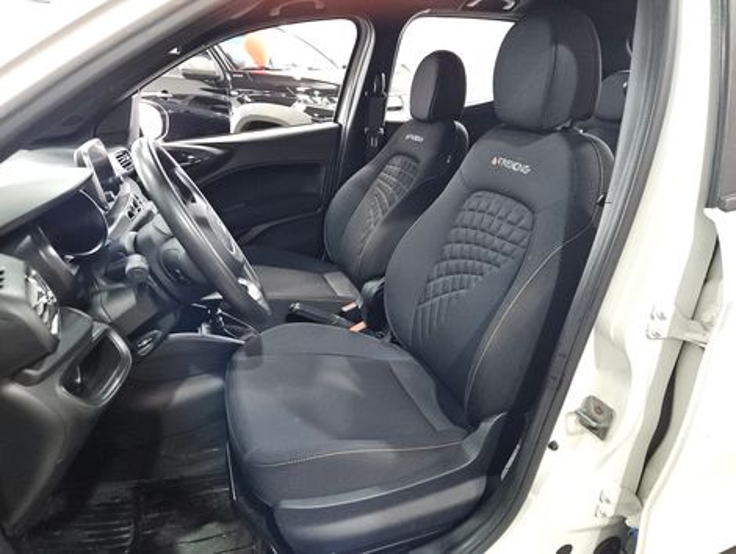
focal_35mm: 23
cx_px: 368
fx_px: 490
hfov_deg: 73.8
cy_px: 277
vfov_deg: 59.0
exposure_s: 1/24
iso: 800
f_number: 1.8
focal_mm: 5.4
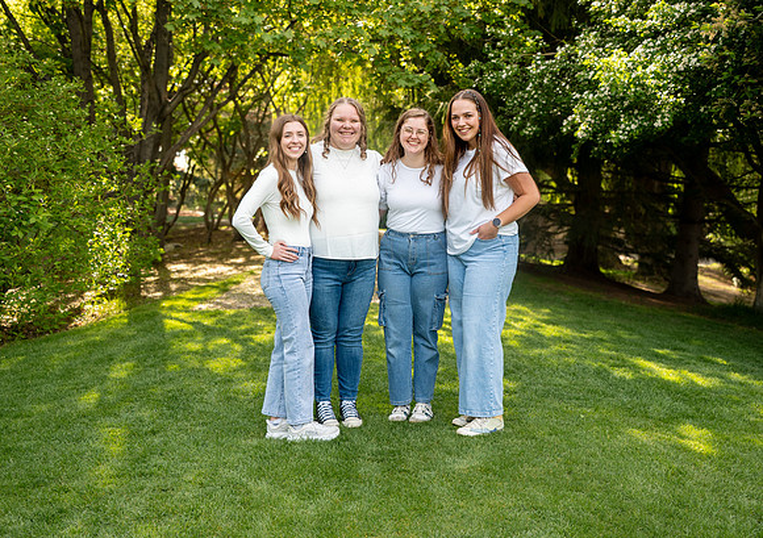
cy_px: 272
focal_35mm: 44
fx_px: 957
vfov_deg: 31.4
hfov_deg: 43.5
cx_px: 396
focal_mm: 42
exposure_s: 1/250
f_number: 5.6
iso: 250
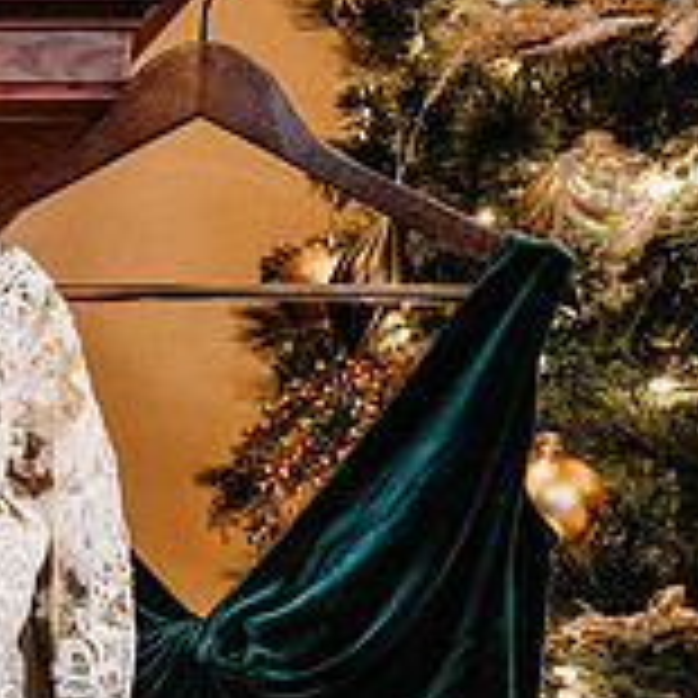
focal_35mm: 81
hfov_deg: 19.0
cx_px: -320
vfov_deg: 21.0
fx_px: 1848
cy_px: 624
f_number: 2.8
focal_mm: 25
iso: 1600
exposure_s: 1/200
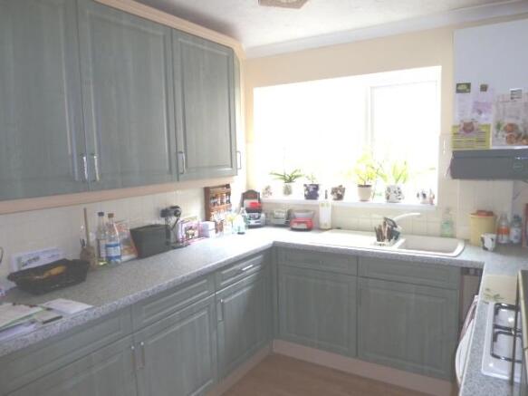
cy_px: 198
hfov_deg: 69.4
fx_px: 381
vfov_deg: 54.9
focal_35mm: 25
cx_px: 264
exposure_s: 1/30
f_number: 3.3
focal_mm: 4.1
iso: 100
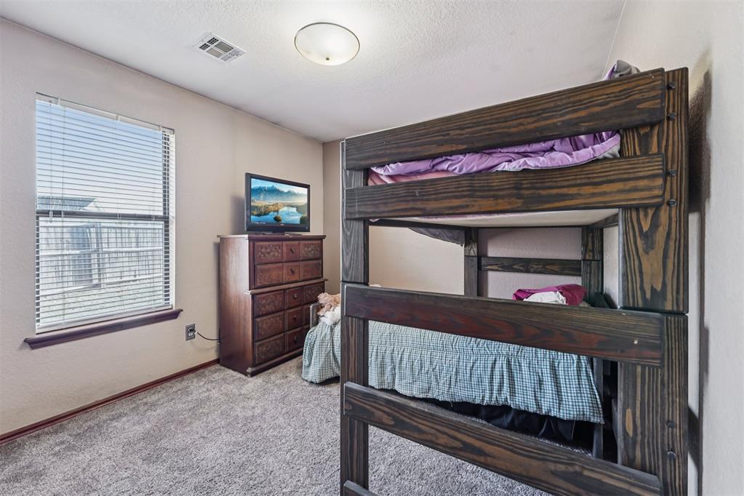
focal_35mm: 14
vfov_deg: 81.2
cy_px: 248
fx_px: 289
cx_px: 372
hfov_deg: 104.3
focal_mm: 14
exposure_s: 1/4
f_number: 8
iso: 400
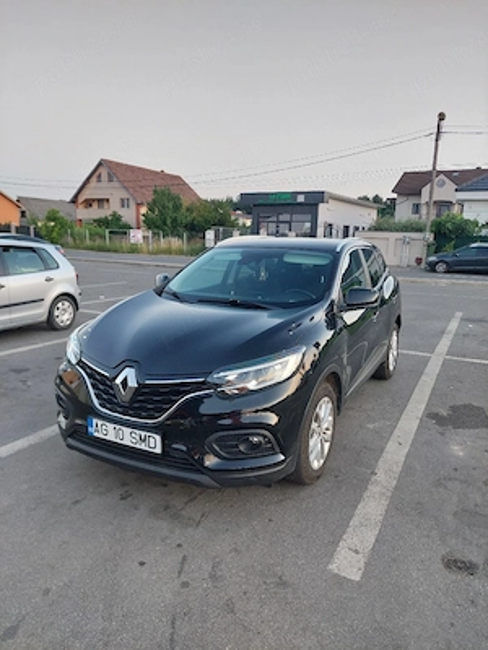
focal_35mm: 25
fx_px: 470
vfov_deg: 69.4
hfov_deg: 54.9
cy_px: 325
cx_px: 244
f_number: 1.8
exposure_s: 1/60.2
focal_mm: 5.23
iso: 125
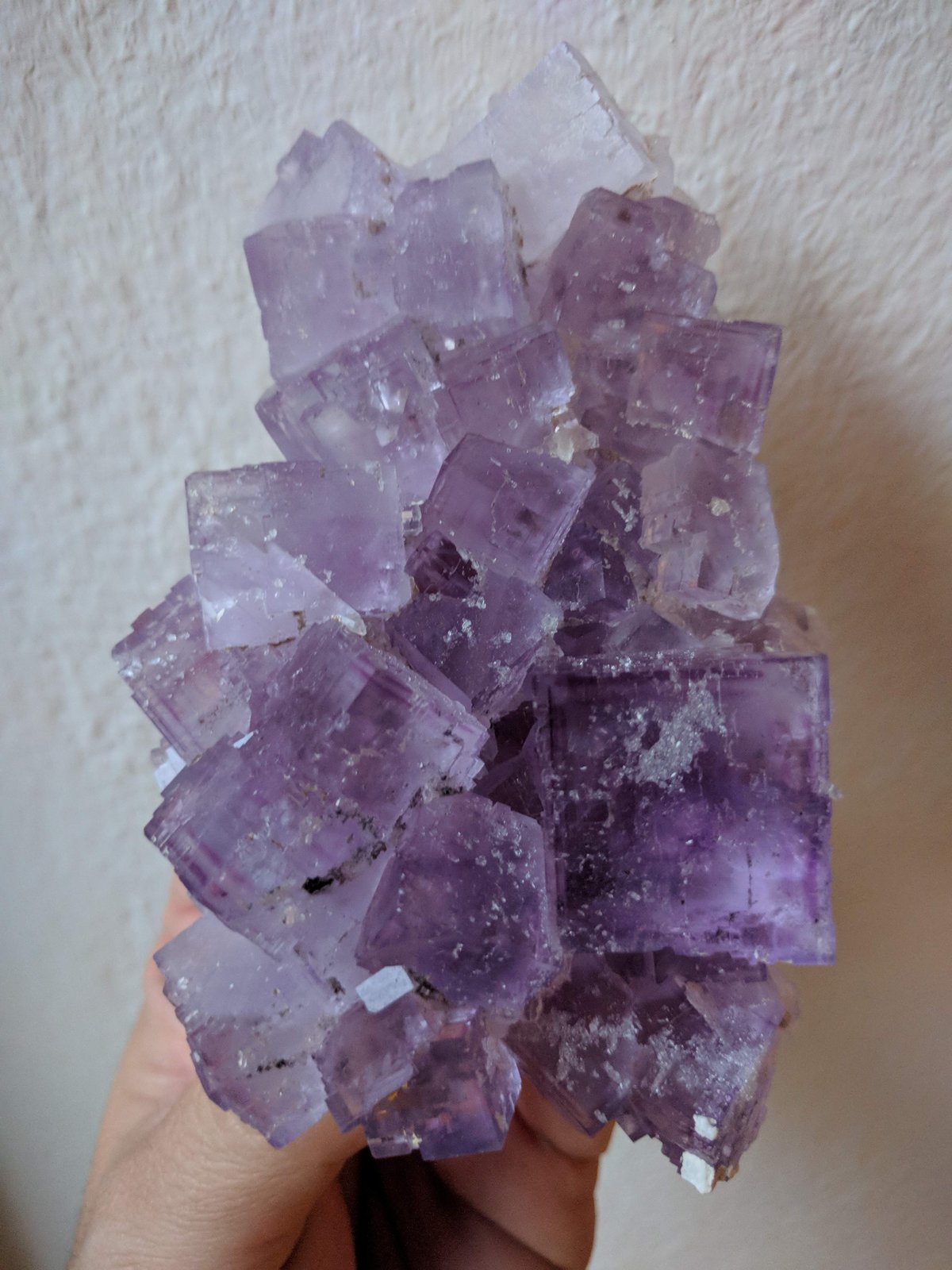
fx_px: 953
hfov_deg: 53.1
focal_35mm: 26
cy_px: 635
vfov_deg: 67.3
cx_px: 476
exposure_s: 1/29.6
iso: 891
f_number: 2
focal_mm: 4.67
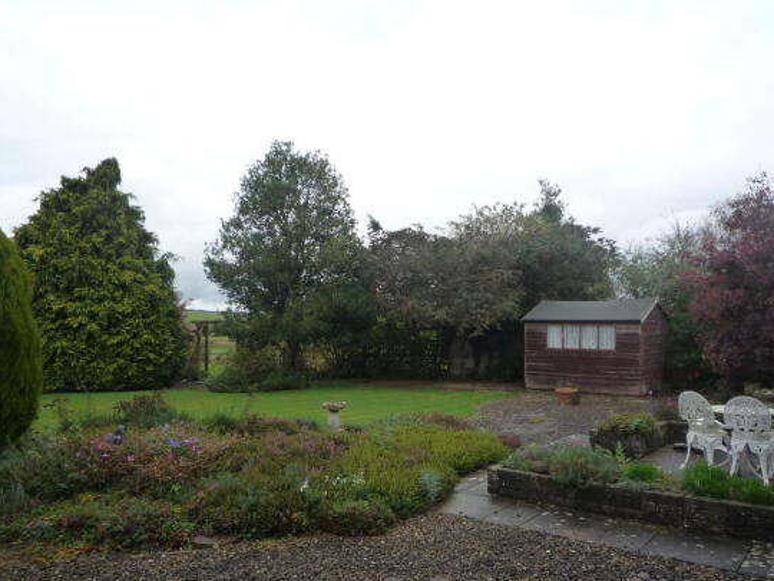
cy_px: 312
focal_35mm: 27
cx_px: 415
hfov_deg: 65.2
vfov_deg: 51.3
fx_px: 604
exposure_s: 1/320
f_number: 2.8
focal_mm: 4.4
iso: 160
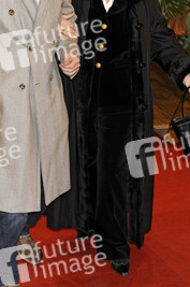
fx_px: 834
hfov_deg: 13.0
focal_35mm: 105
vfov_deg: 19.4
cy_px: 99
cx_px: 83
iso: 640
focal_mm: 70
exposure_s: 1/200
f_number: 6.3
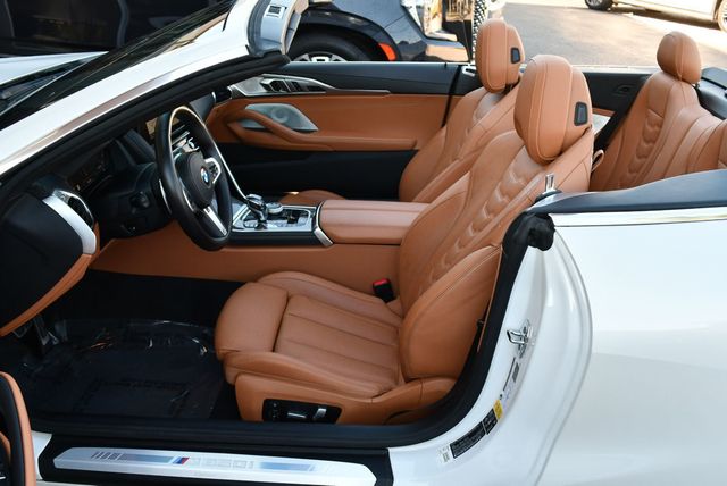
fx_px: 728
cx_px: 364
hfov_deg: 53.1
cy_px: 243
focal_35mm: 36
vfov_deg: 36.9
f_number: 4.5
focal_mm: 18
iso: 400
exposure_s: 1/250
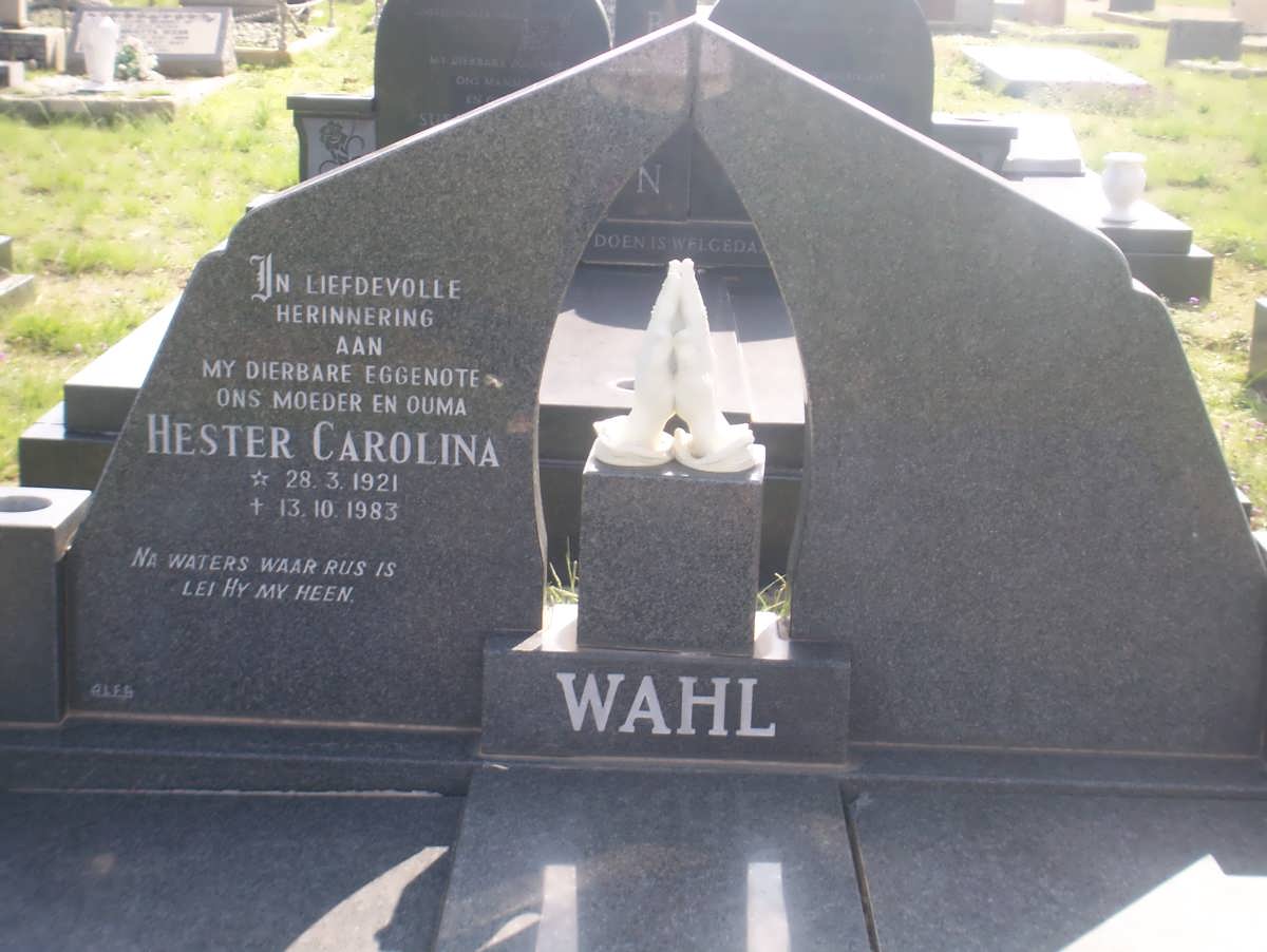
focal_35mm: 59
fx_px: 2161
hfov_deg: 32.7
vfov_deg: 24.9
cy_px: 476
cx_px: 634
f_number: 4
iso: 64
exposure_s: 1/125
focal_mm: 9.8
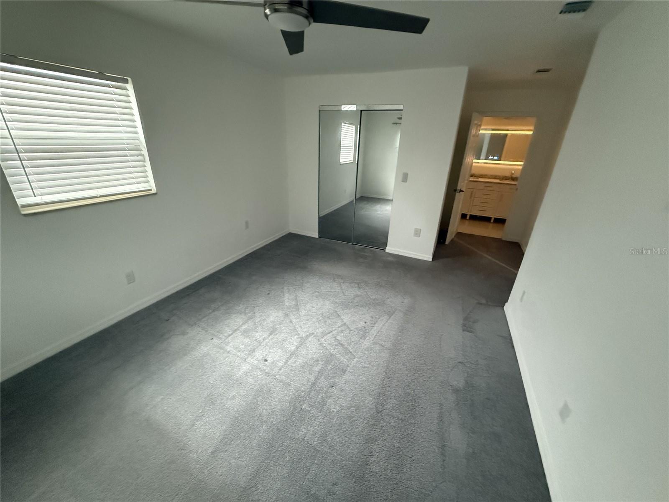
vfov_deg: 85.7
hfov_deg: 102.1
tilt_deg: -22.6
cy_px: 251
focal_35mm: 14
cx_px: 334
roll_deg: -2.2
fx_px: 271
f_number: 2.2
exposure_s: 1/60
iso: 1250
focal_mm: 2.22
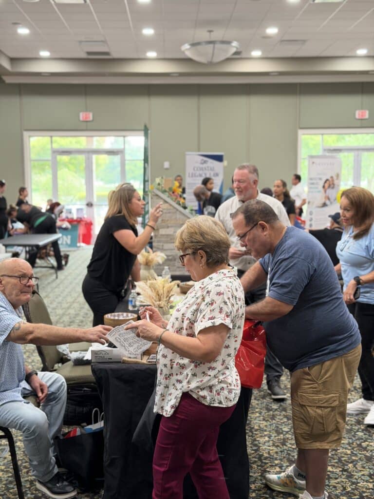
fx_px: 691
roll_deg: +1.6
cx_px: 187
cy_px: 250
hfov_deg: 30.3
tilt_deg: -4.5
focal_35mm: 48
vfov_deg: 39.7
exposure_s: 1/60
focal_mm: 6.76
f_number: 1.78
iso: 250
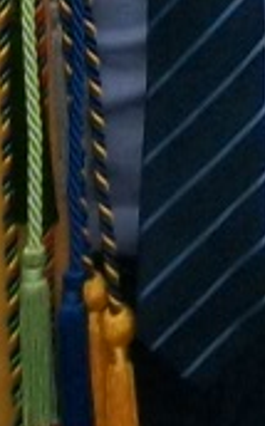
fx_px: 2933
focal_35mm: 253
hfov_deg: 5.1
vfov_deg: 7.6
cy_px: -696
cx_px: 552
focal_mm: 5.7
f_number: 5.5
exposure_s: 1/400
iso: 80
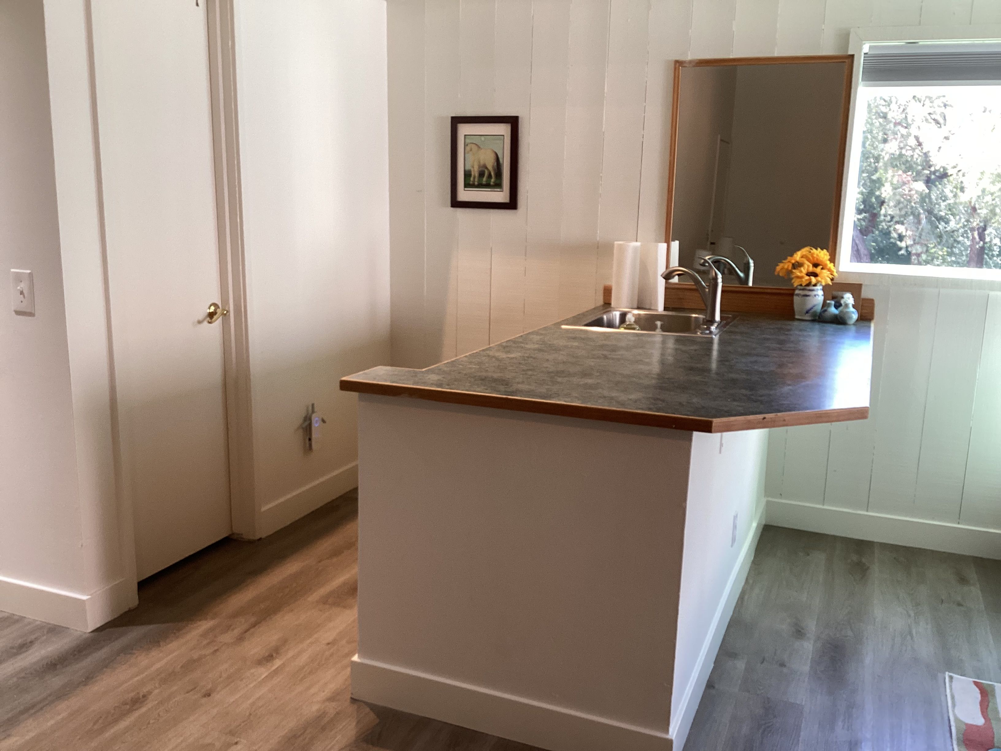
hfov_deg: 58.4
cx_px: 500
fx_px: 896
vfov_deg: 45.4
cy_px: 376
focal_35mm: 31
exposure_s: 1/60
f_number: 2.4
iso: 100
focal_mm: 3.3
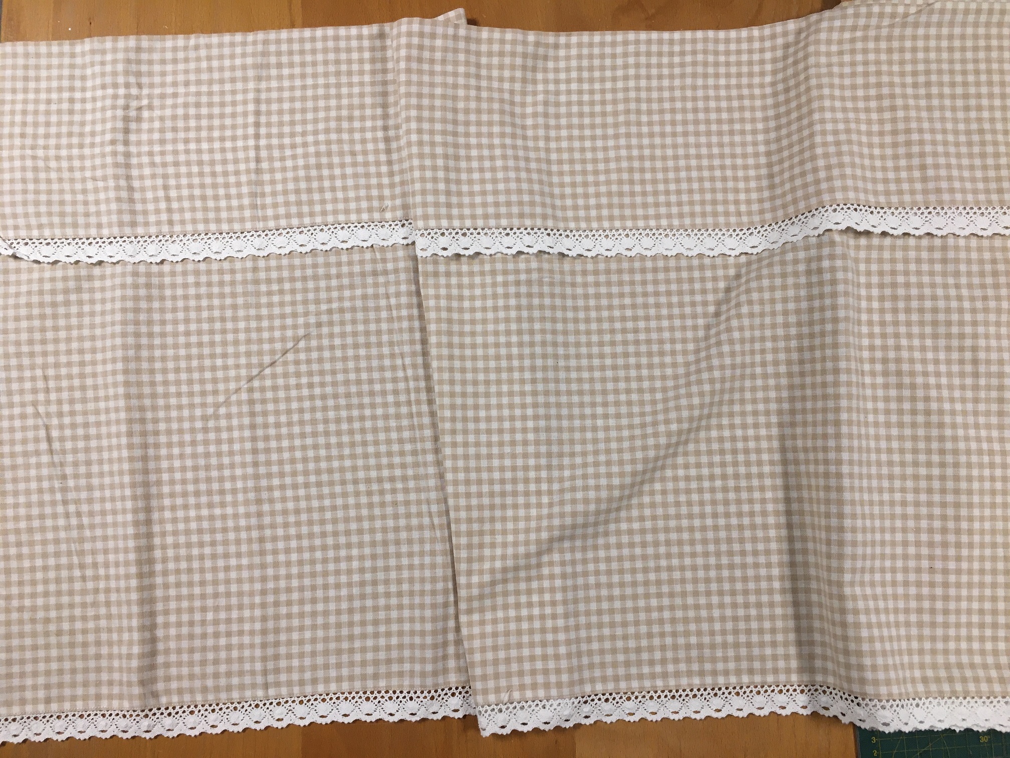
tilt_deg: -82.2
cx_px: 505
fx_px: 846
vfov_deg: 48.2
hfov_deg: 61.7
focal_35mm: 29
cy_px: 379
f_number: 2.2
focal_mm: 4.15
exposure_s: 1/33
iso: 40
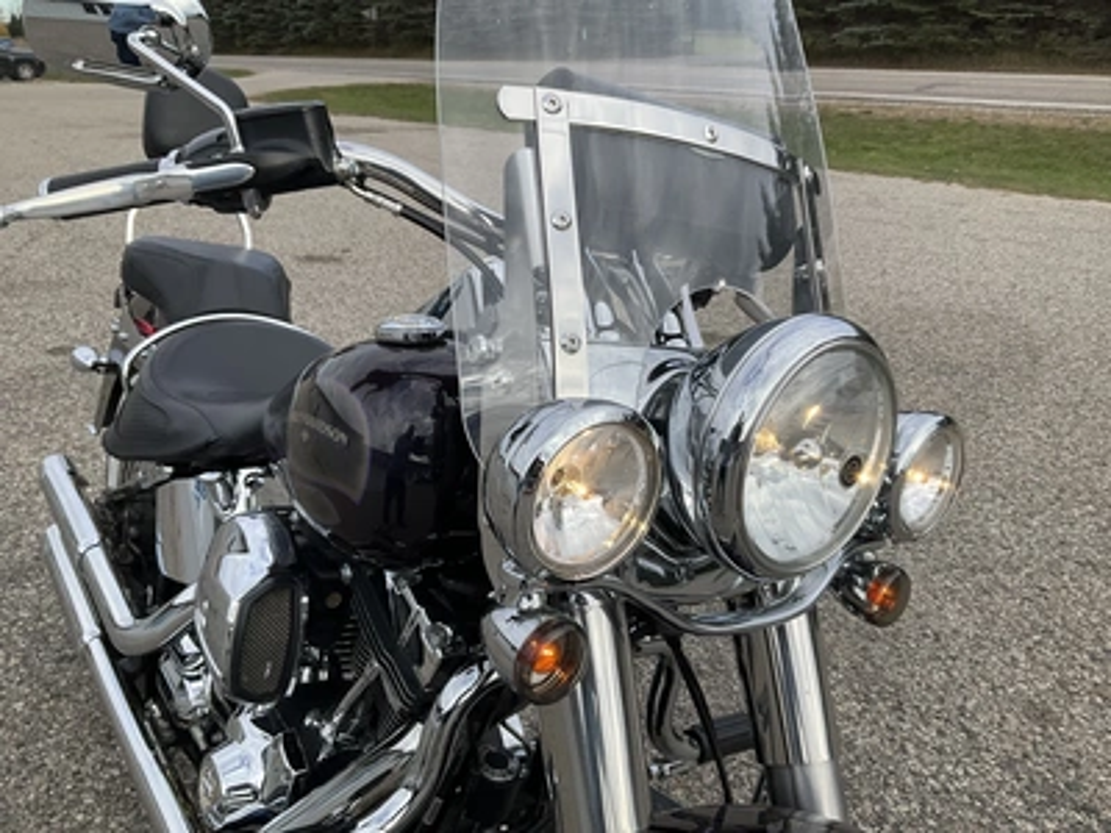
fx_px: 931
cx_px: 556
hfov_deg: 61.7
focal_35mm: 29
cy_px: 416
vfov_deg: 48.2
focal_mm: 3
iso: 25
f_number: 1.8
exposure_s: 1/978
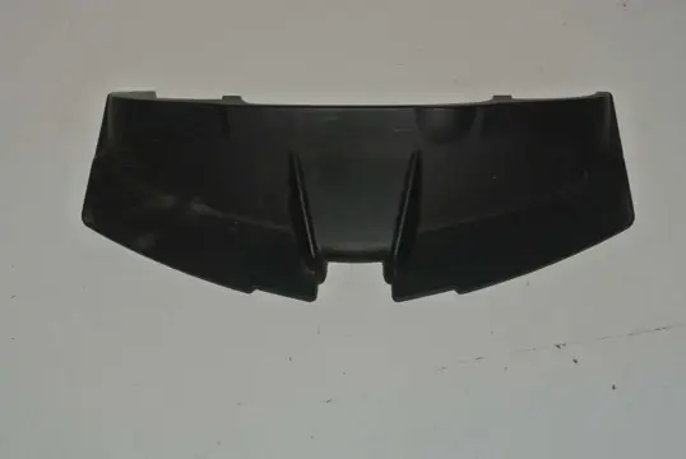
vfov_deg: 16.9
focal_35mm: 81
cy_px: 230
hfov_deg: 25.0
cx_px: 343
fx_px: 1545
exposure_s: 1/60
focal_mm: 30
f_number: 5.6
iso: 200
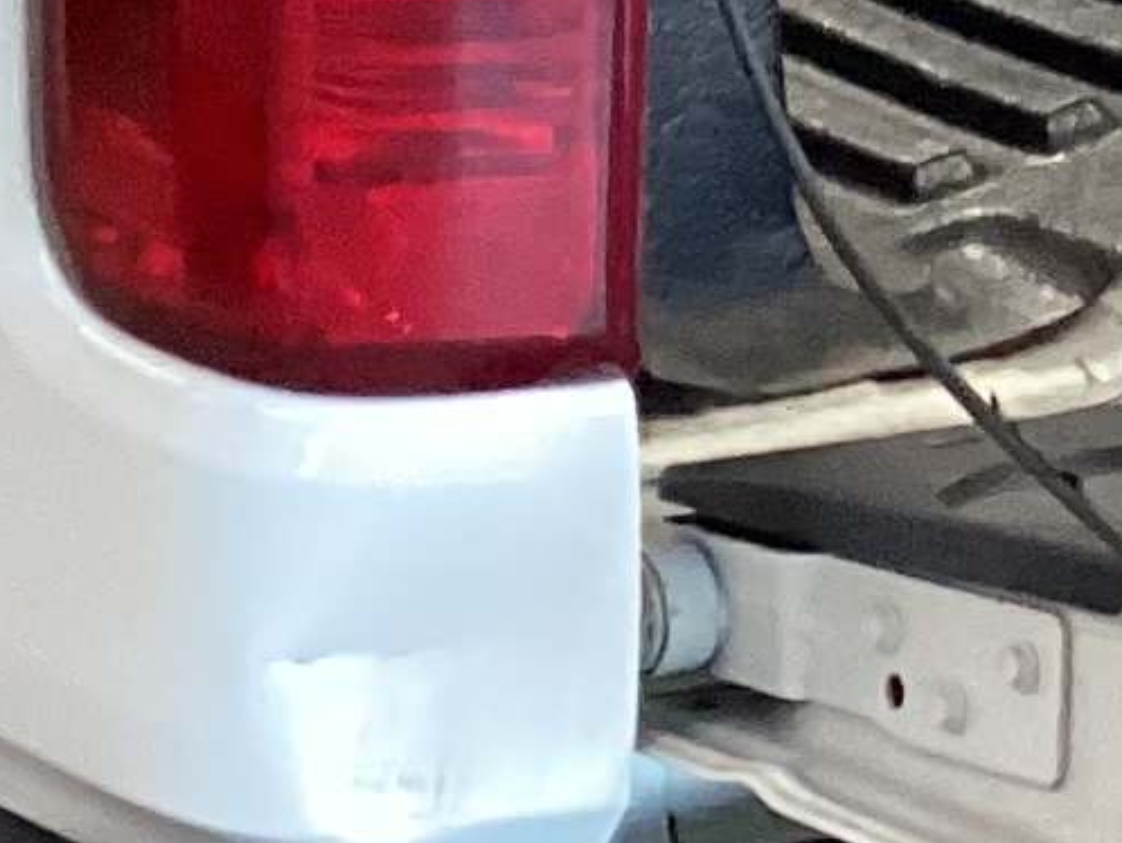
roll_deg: -2.7
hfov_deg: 9.7
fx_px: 6583
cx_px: 786
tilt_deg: -11.5
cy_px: -739
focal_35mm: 203
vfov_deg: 7.1
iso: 200
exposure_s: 1/50
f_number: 2.4
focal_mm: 3.3
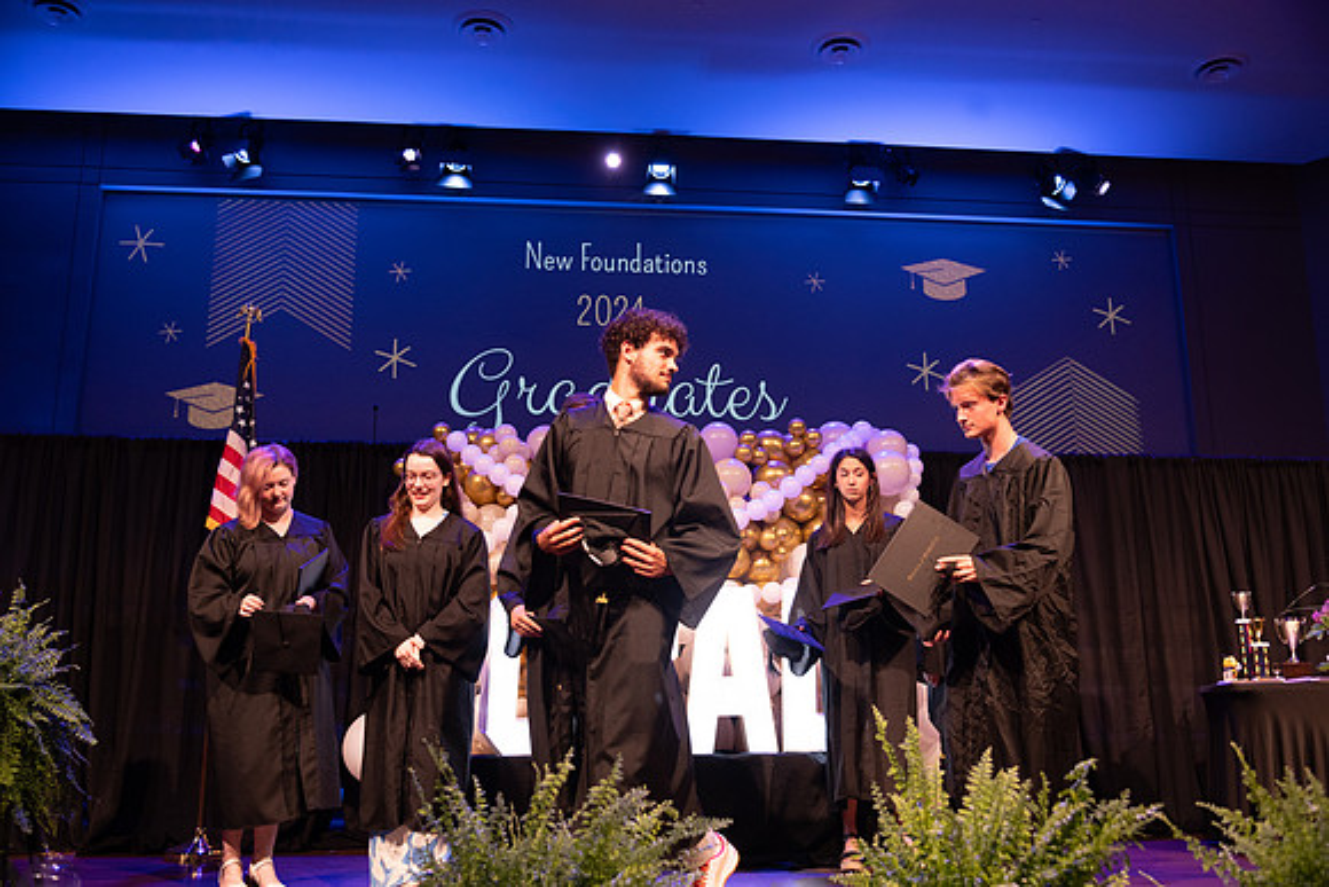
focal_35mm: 32
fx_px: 1182
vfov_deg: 41.1
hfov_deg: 58.7
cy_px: 444
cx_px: 664
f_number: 4
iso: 1600
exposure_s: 1/200
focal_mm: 32
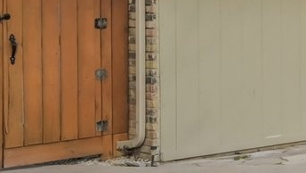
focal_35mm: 109
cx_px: 784
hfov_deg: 13.2
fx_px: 886
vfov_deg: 11.0
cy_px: -16
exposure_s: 1/400
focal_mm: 17.5
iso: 400
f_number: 8
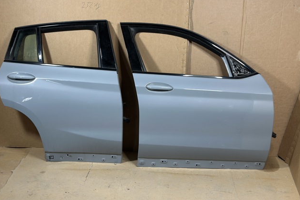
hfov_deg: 38.9
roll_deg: -2.4
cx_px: 148
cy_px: 86
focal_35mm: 51
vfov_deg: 26.4
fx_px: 425
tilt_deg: -14.7
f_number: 1.78
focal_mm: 6.86
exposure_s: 1/50
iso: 160
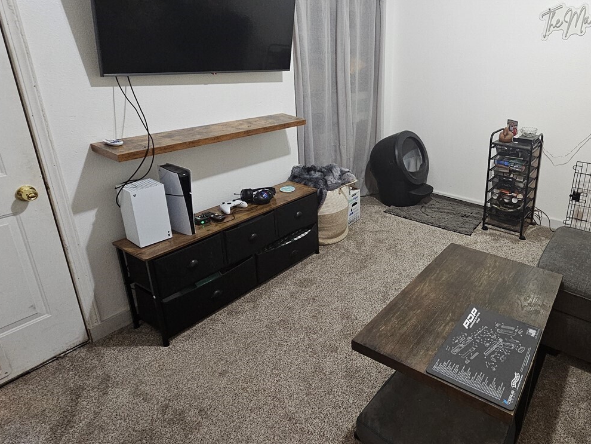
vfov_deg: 63.0
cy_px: 182
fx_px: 359
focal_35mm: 21
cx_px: 413
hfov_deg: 75.5
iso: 400
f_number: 2.2
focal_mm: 2.2
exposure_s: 1/30
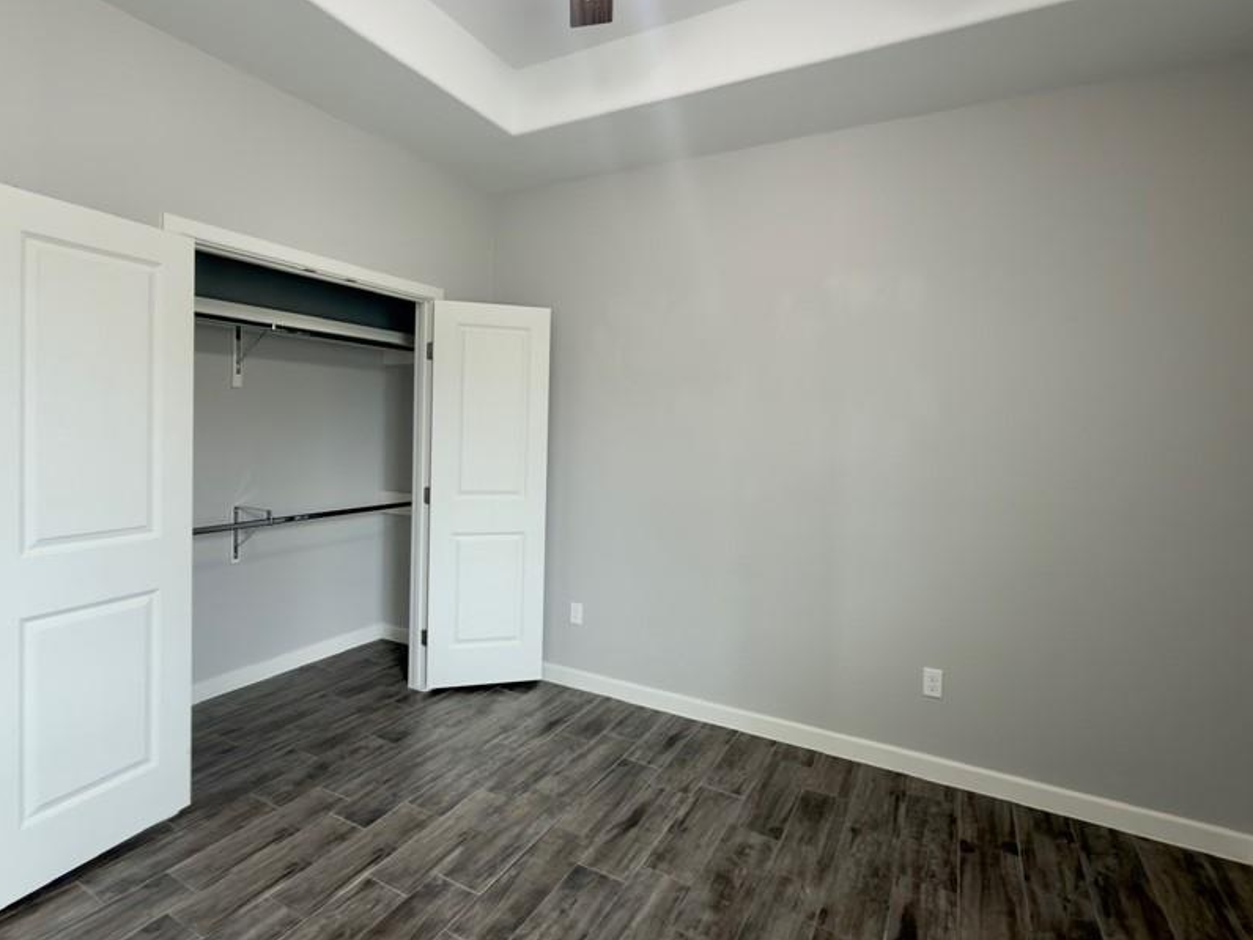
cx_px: 600
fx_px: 652
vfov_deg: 71.5
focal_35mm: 18
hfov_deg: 87.7
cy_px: 439
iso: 50
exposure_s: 1/30
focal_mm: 2.22
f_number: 2.2
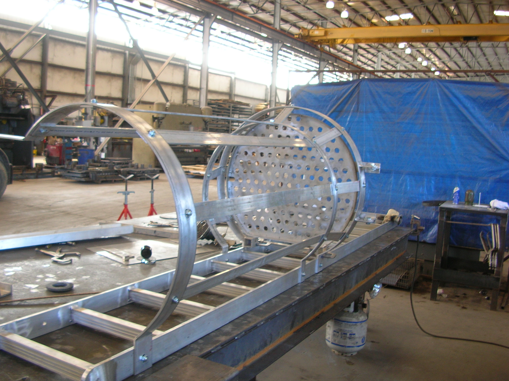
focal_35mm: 35
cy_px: 190
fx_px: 514
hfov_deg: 52.7
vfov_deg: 40.6
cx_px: 254
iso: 50
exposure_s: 1/10.5
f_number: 2.8
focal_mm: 5.8
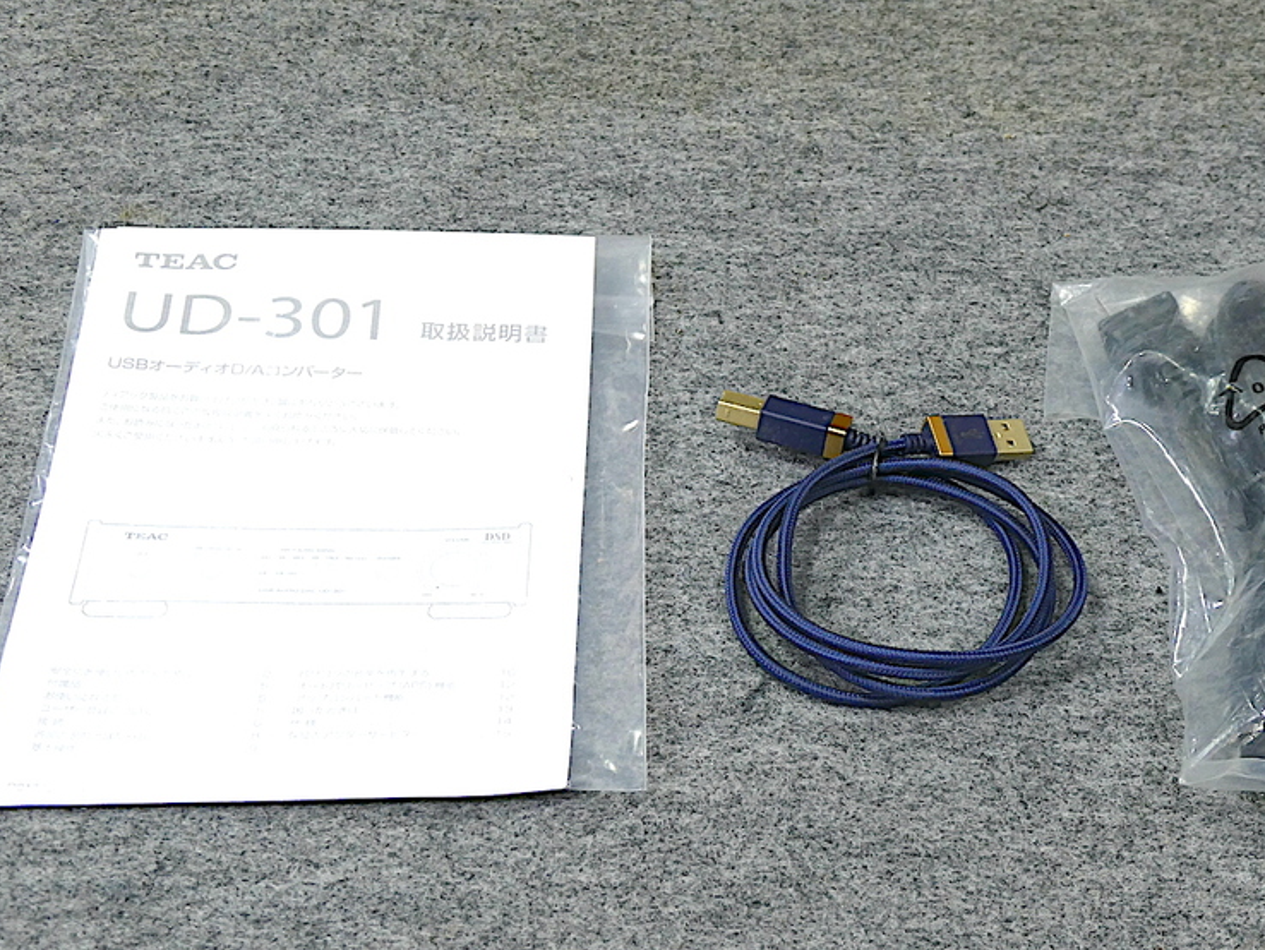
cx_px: 727
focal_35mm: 65
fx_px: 2376
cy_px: 520
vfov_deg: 22.6
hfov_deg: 29.8
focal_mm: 9
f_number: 4.1
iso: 200
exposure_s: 1/15
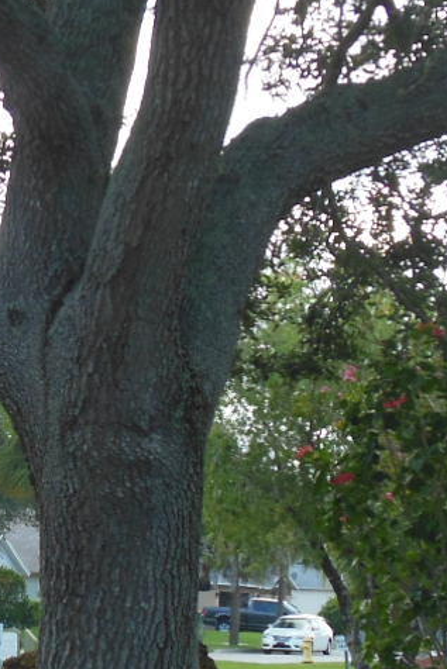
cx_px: -203
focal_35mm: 175
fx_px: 3257
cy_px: 424
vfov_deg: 11.7
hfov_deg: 7.7
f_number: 4
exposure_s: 1/200
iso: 125
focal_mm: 8.9
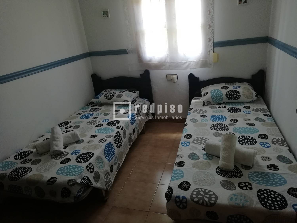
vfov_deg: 53.1
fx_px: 223
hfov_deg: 67.3
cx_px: 148
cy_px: 112
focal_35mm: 26
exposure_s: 1/50
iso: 100
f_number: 2.2
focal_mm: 3.21
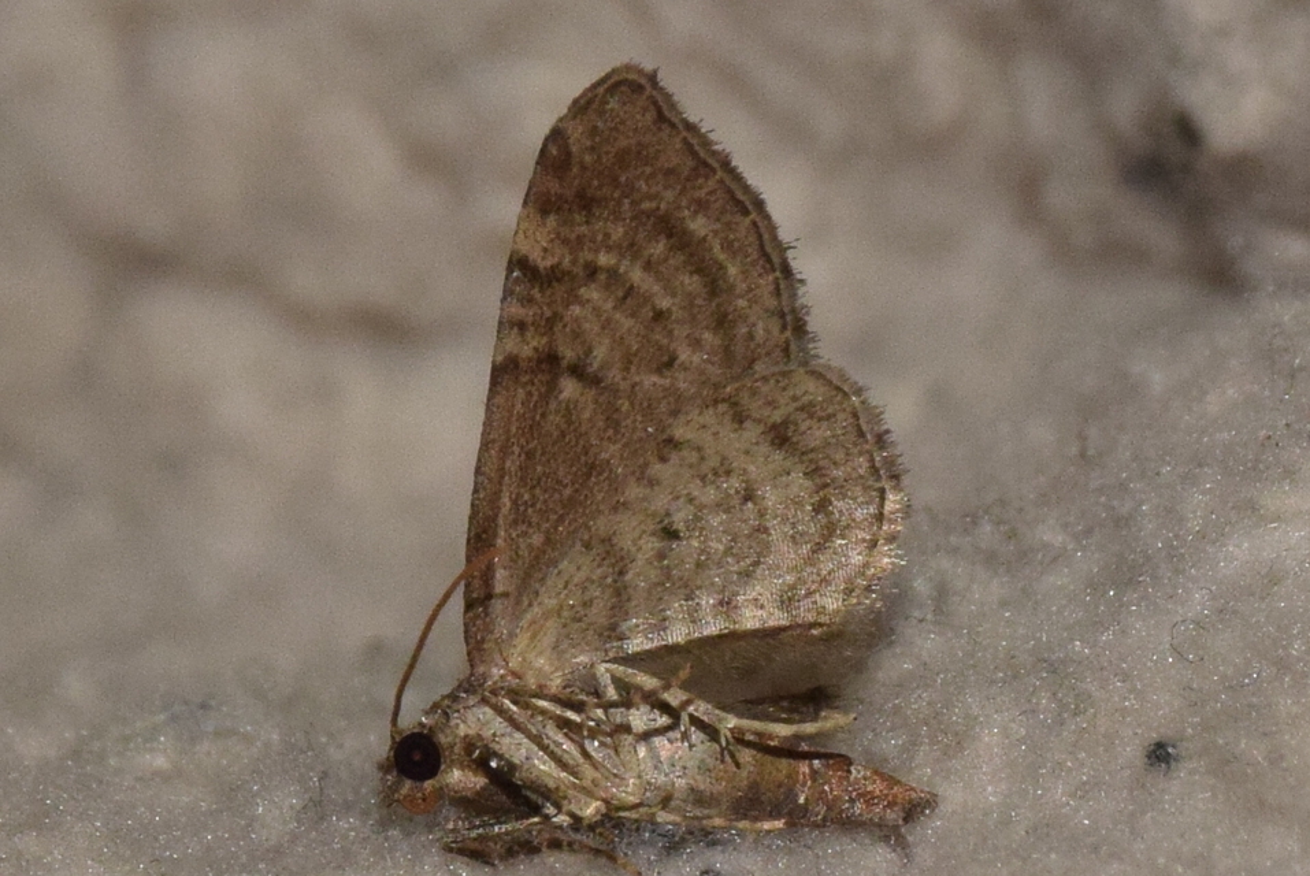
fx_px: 7648
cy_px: 438
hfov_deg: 9.8
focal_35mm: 210
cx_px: 655
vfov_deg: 6.6
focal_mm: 140
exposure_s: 1/200
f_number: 14
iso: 1000
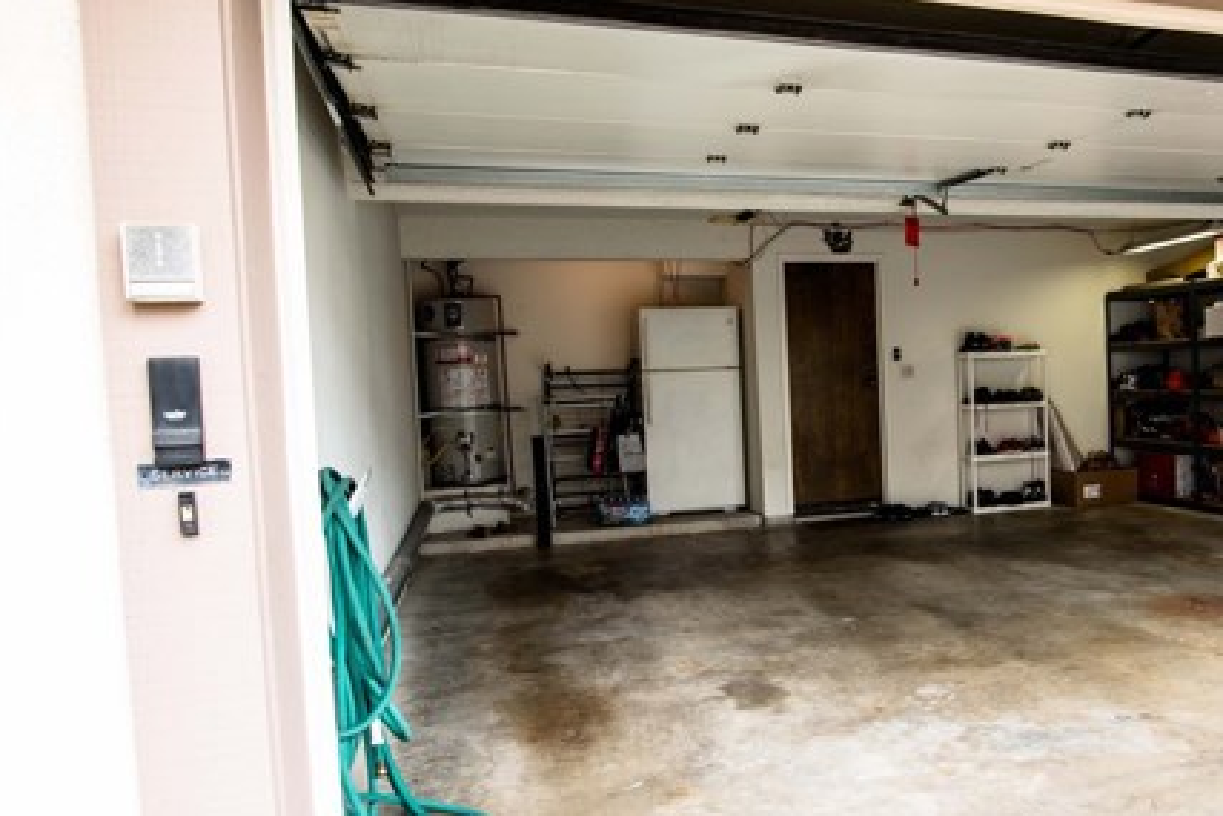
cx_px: 905
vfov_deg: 43.6
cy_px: 425
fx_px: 1019
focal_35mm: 30
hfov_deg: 58.9
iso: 100
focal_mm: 20
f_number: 7.1
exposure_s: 1/13
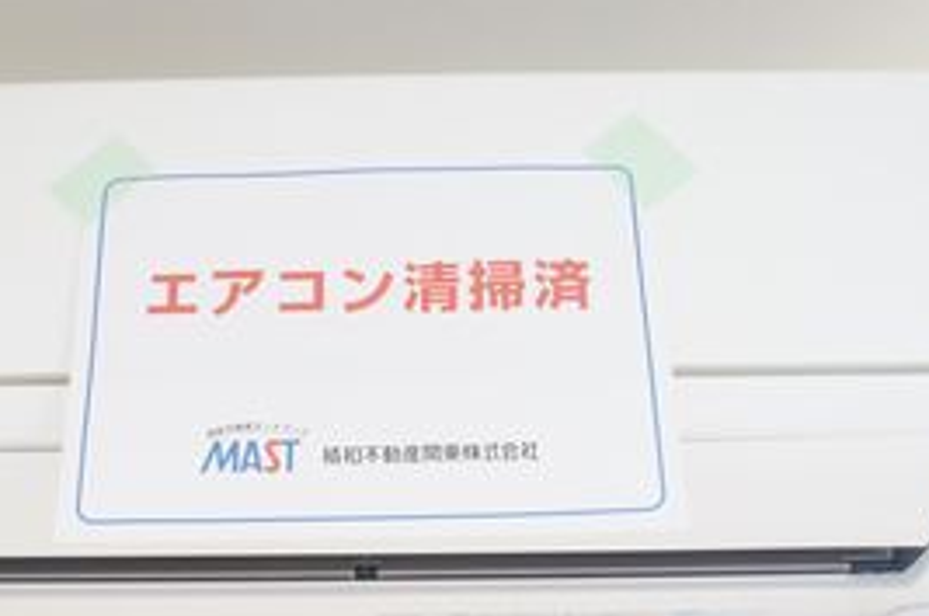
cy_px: 445
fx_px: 1159
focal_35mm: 45
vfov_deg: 29.4
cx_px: 393
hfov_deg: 43.5
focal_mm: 16
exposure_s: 1/60
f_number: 4
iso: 1000
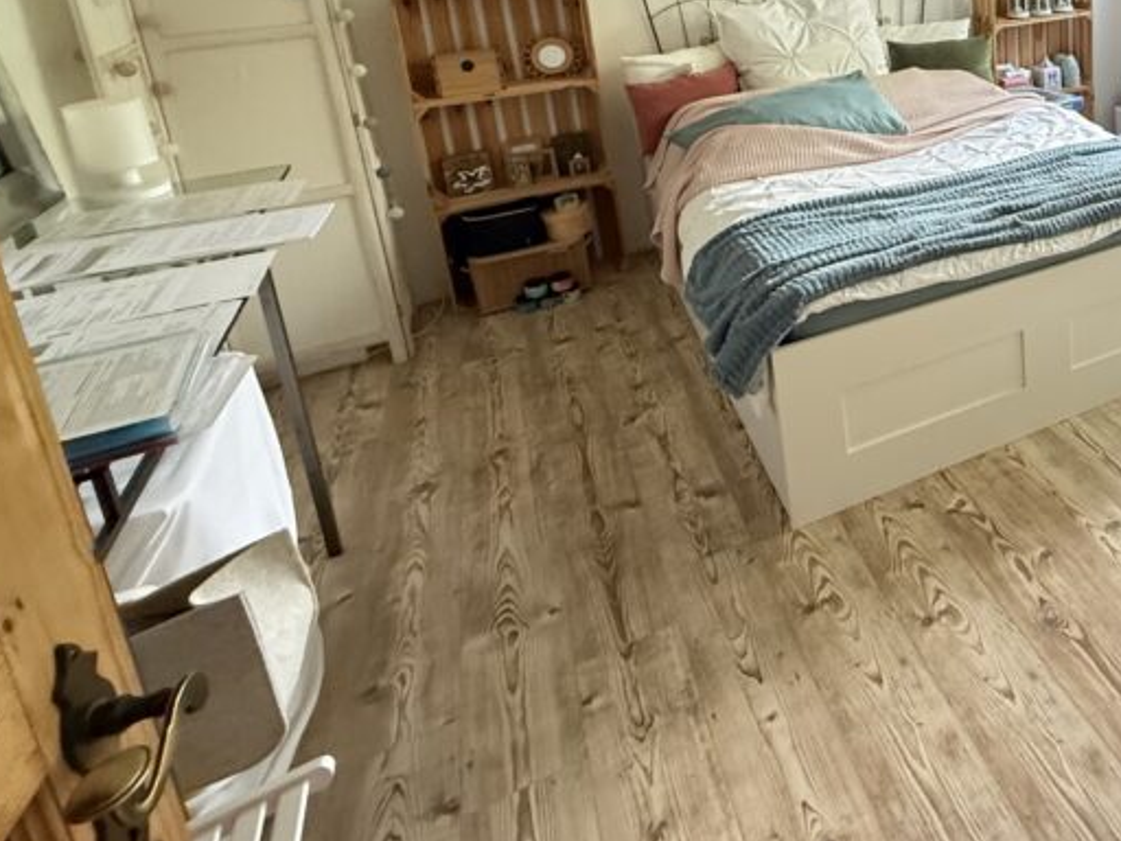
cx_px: 1055
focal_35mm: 28
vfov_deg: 45.4
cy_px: 94
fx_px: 907
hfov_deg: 53.5
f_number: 2.2
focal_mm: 2.22
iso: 640
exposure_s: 1/60
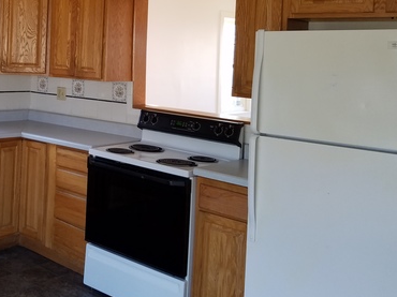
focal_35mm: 45
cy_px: 49
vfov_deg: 31.1
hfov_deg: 40.2
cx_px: 73
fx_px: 516
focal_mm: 4.2
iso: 80
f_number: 1.7
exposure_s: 1/60
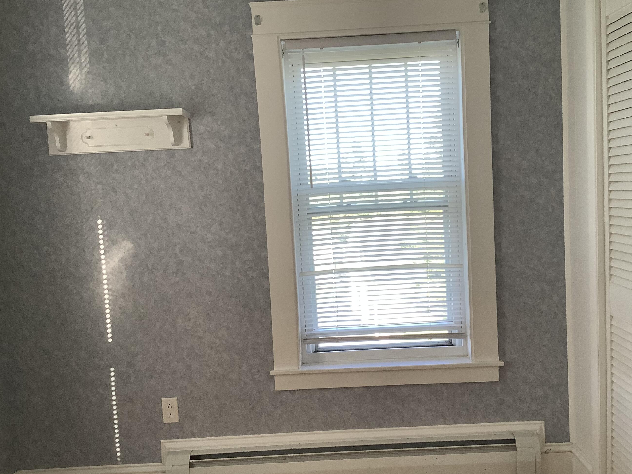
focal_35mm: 36
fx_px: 657
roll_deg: +2.3
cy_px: 251
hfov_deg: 51.3
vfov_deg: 39.7
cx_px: 343
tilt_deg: -5.4
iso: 80
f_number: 2.4
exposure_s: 1/120
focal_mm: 3.3
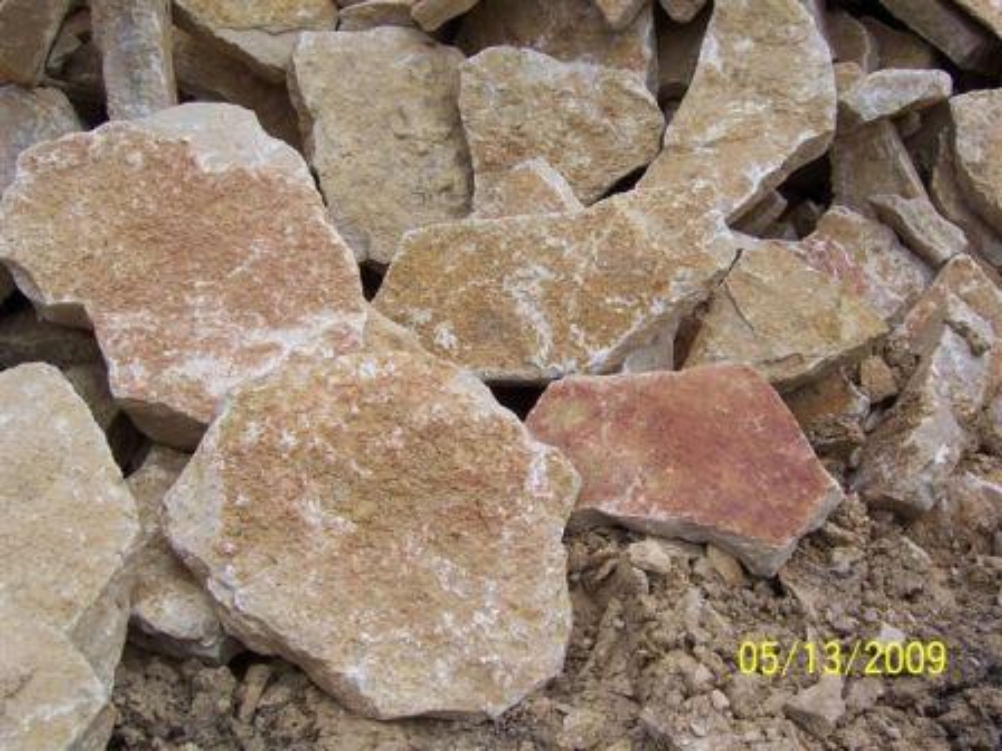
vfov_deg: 39.7
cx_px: 501
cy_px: 376
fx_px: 1042
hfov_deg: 51.4
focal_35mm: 36
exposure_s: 1/750
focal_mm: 6
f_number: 4.8
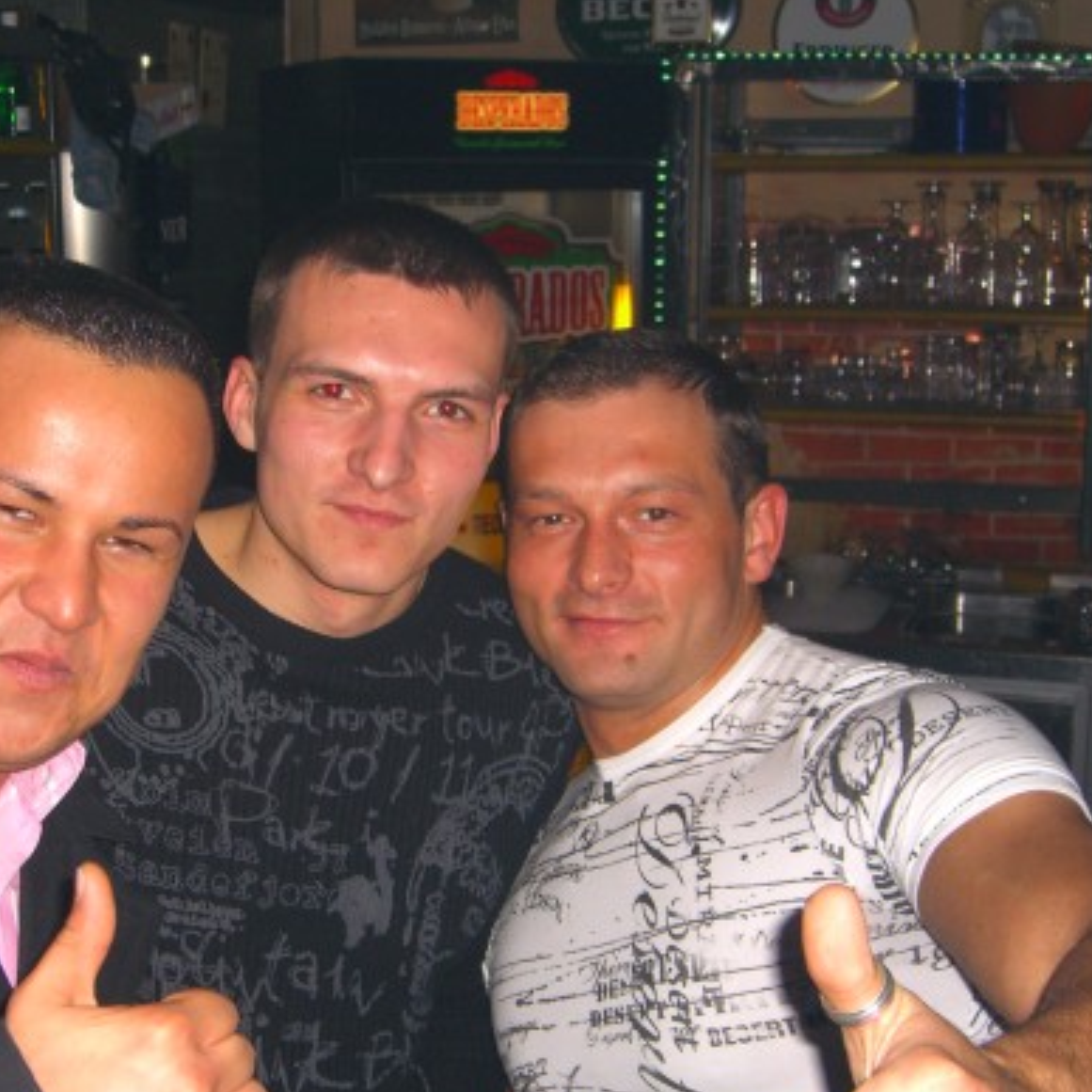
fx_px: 2248
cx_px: 367
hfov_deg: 27.1
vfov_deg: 27.3
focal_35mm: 63
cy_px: 629
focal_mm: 9.5
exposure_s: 1/60
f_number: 3.1
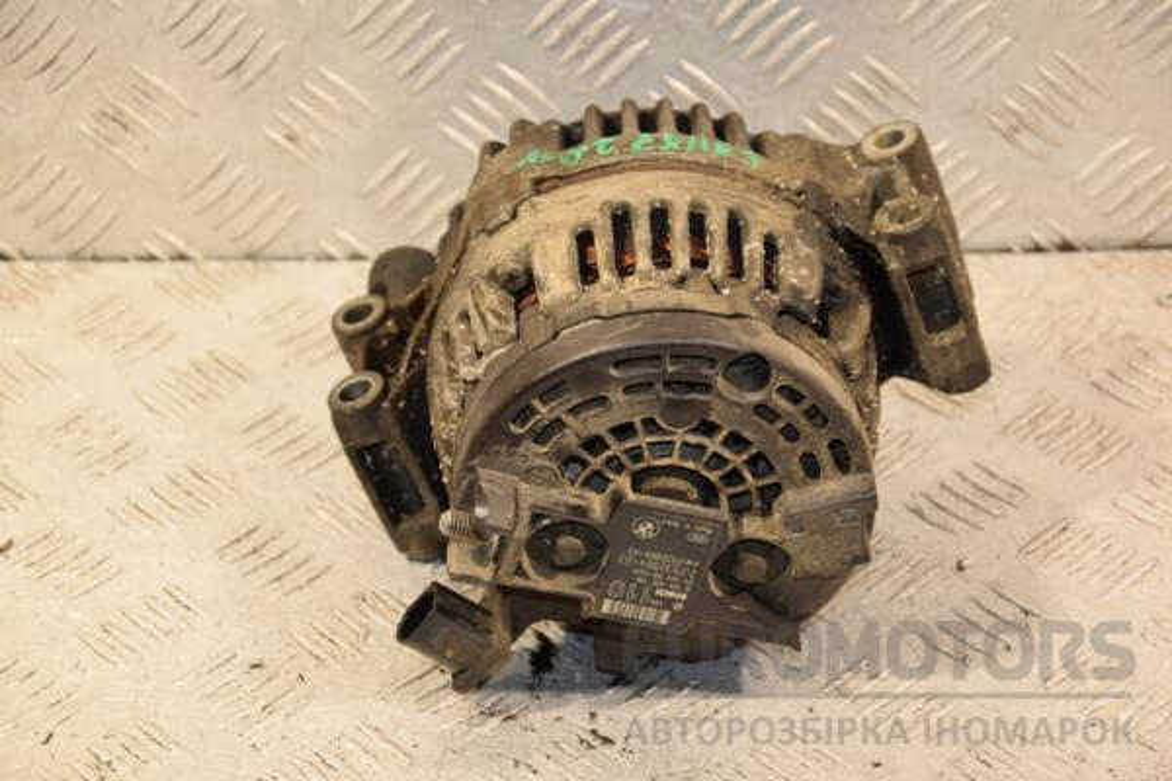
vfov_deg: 13.0
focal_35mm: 105
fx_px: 3418
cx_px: 586
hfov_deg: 19.5
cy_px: 390
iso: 800
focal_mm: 70
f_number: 5.3
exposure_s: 1/125
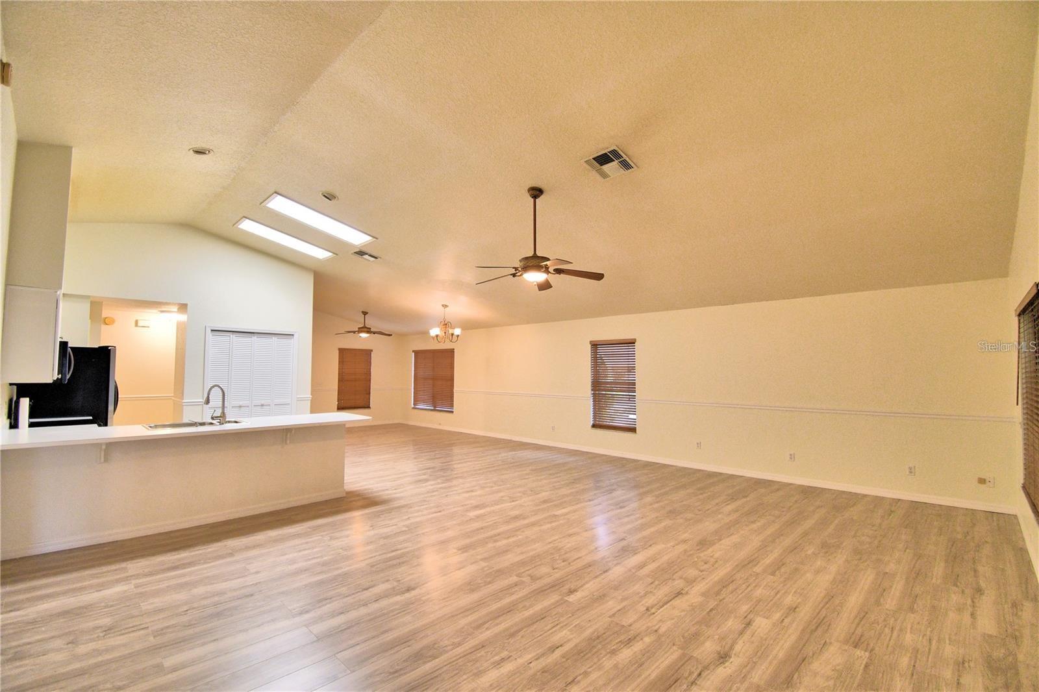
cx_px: 520
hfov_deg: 100.4
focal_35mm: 15
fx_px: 433
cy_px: 346
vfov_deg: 77.3
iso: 500
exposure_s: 1/30
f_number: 4.5
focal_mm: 10
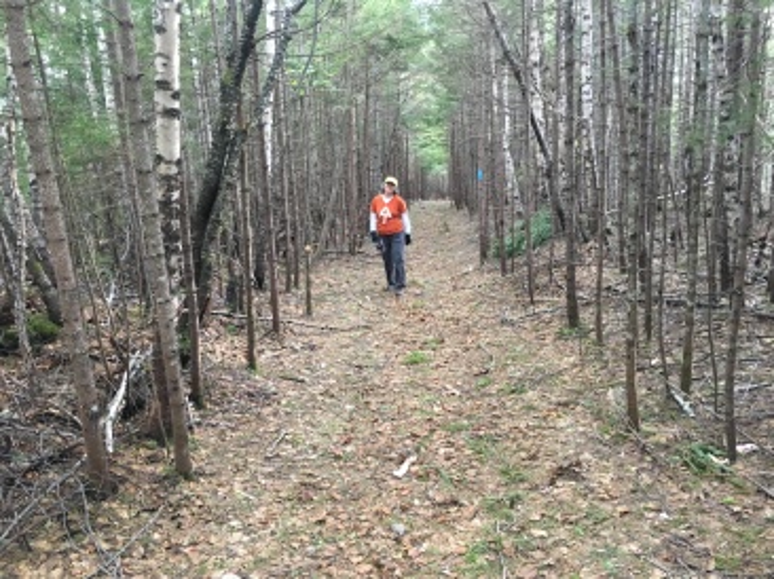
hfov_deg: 61.7
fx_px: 648
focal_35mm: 29
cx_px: 387
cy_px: 290
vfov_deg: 48.2
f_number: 2.2
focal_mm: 4.15
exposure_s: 1/30
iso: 125
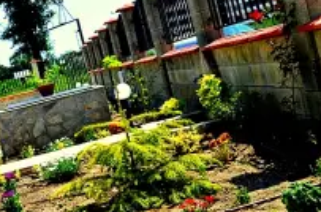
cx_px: 84
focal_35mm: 71
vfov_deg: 19.1
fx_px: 631
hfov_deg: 28.2
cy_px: 108
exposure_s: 1/250
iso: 100
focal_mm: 24
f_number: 8
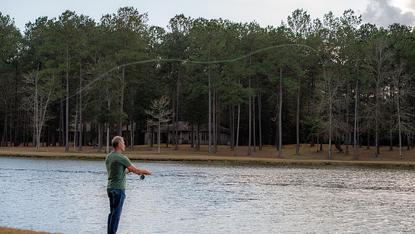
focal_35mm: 90
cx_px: 206
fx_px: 991
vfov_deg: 13.5
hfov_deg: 23.7
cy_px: 125
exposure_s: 1/200
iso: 100
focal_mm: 85
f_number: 5.6
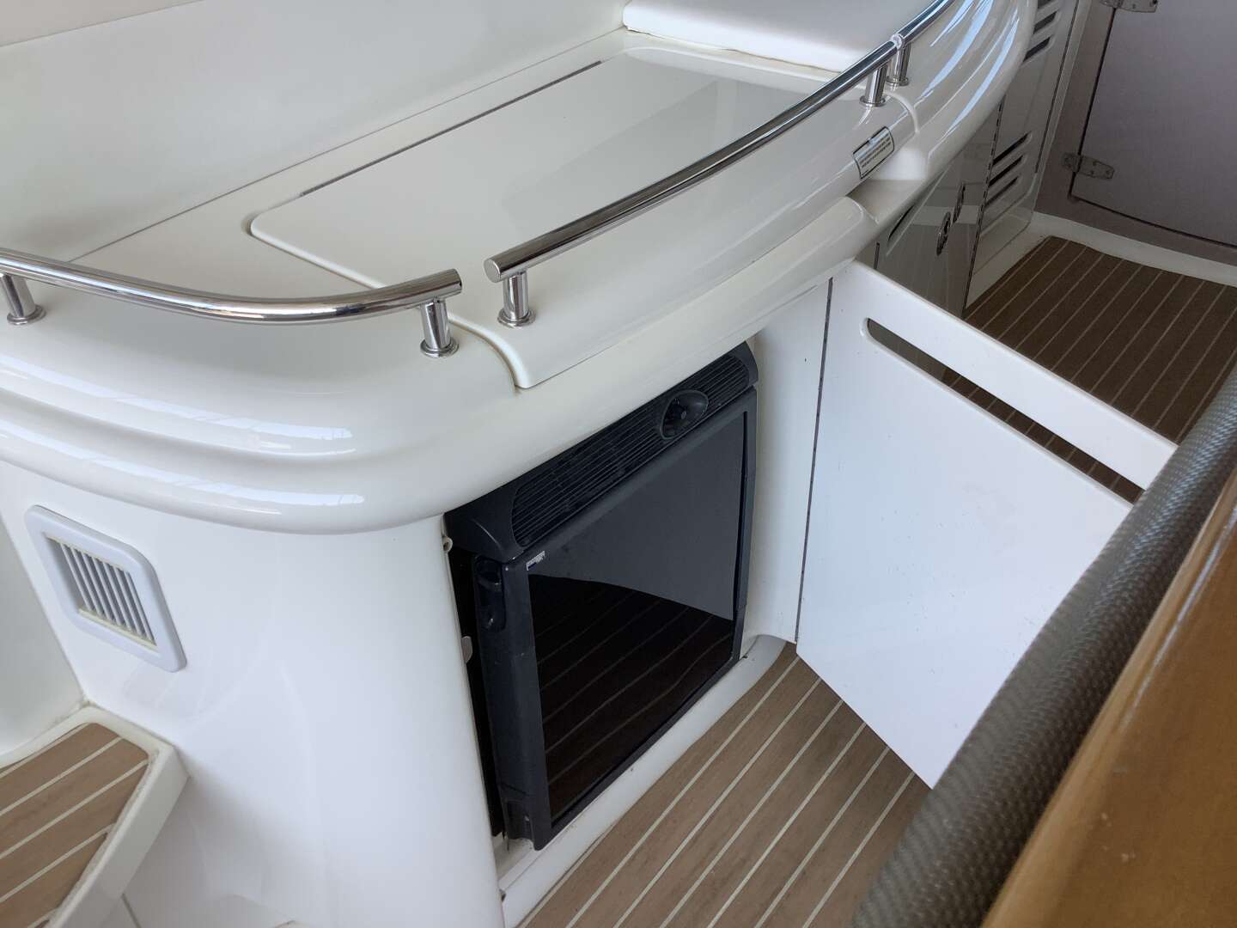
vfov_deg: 45.4
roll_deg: +0.1
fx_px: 1108
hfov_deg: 58.4
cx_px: 618
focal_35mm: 31
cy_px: 464
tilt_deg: -35.2
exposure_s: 1/259
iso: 25
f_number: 2.4
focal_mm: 3.3
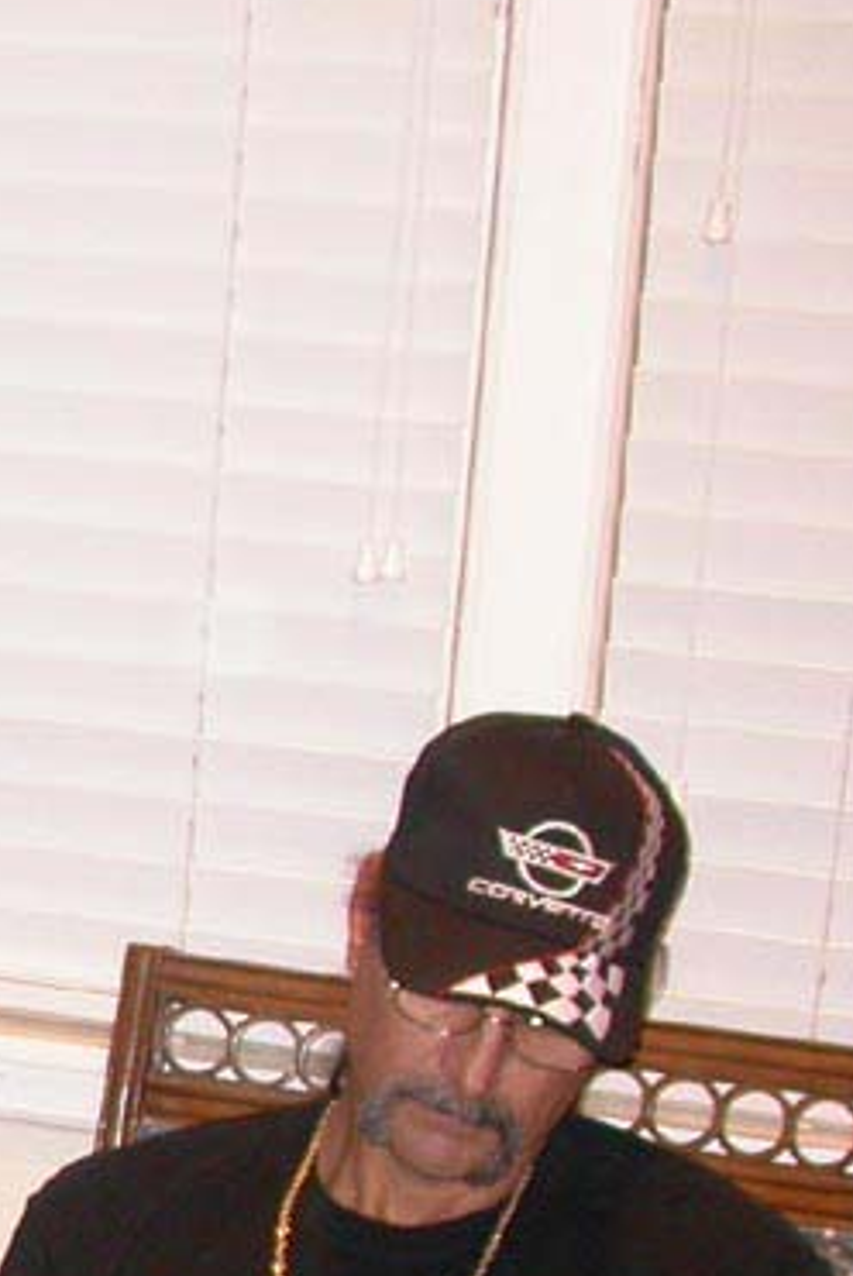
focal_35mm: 109
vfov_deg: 18.4
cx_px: -743
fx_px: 3867
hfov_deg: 11.6
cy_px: 1211
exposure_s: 1/60
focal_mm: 7.85
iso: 200
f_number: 2.6
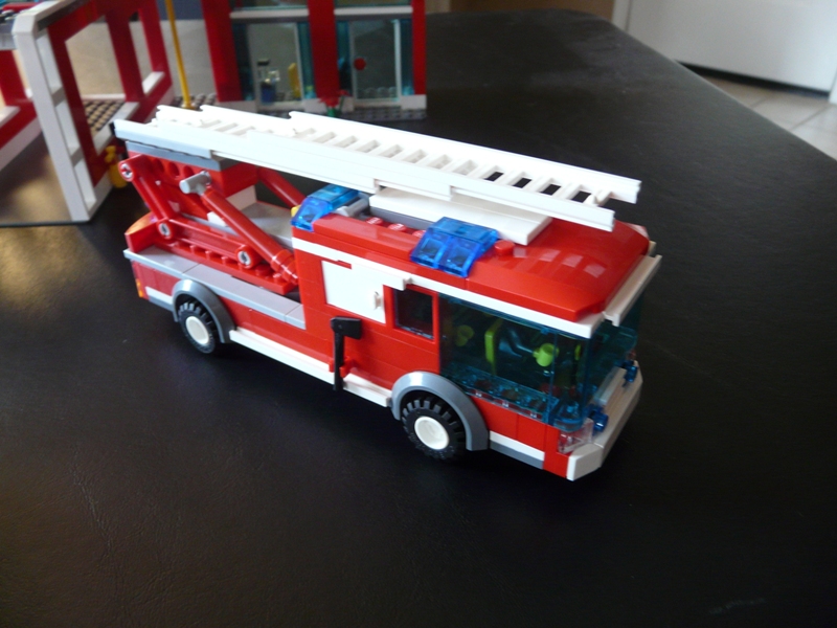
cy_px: 314
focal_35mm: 28
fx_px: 677
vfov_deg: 49.7
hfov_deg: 63.4
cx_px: 418
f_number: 2.8
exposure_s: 1/6
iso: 200
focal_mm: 4.6
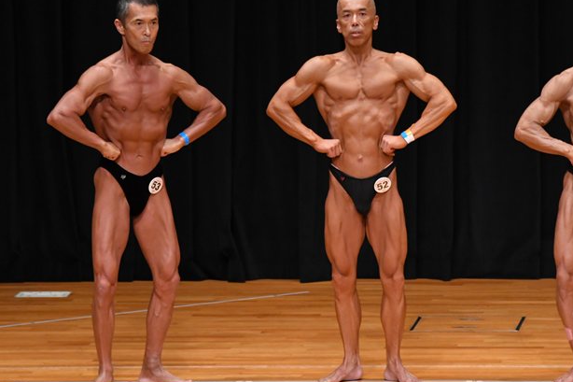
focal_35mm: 341
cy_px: 185
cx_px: 286
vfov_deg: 4.0
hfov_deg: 6.0
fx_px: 5426
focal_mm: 180
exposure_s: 1/400
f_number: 5.6
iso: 3200
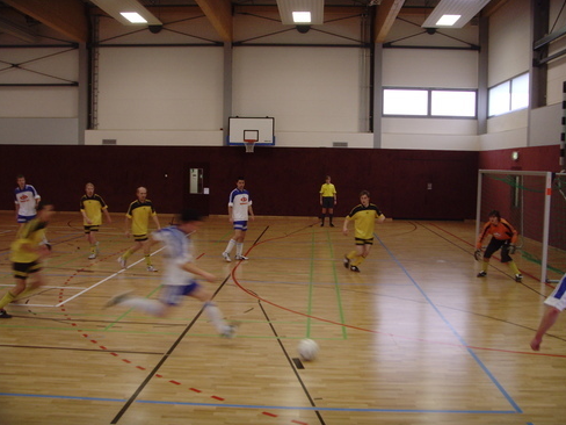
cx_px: 286
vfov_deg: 36.0
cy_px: 215
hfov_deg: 46.8
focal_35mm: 40
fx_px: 654
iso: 200
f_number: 3.5
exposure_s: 1/45
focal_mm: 6.6
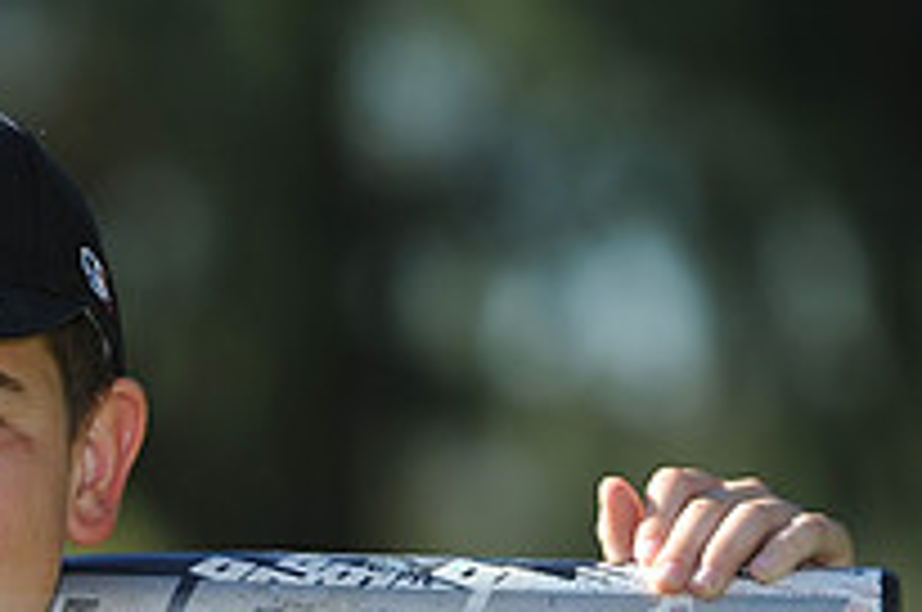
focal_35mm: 567
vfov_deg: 2.4
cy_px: 652
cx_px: -126
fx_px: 14499
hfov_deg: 3.6
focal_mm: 200
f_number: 4
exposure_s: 1/1000
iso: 200
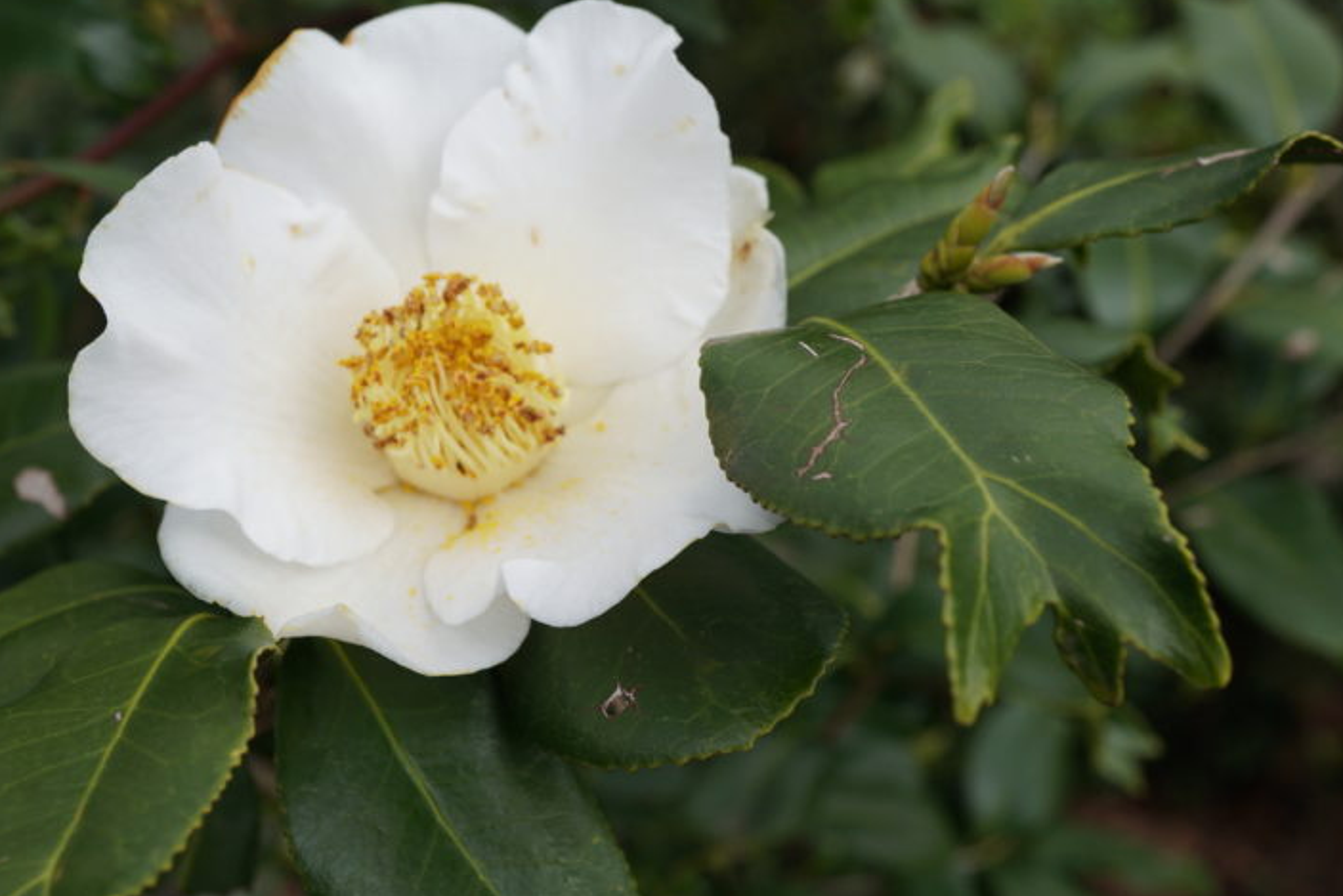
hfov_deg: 37.5
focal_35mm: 53
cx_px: 619
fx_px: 1977
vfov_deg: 25.5
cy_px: 409
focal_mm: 30
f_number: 7.1
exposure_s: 1/100
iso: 100
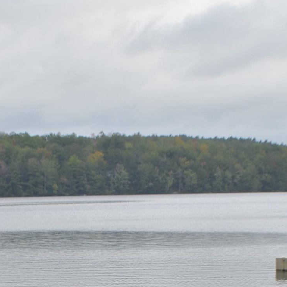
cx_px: 73
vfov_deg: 10.1
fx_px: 1595
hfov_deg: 10.3
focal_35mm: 170
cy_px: 337
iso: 100
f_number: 7.1
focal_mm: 32
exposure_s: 1/200
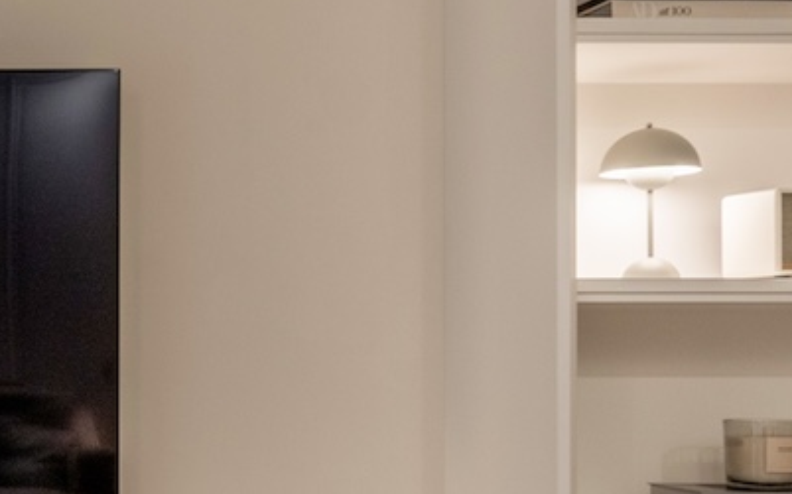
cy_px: 368
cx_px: -297
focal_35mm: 73
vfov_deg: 17.7
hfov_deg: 24.0
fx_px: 1575
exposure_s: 1/8
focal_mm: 15
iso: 100
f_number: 5.6
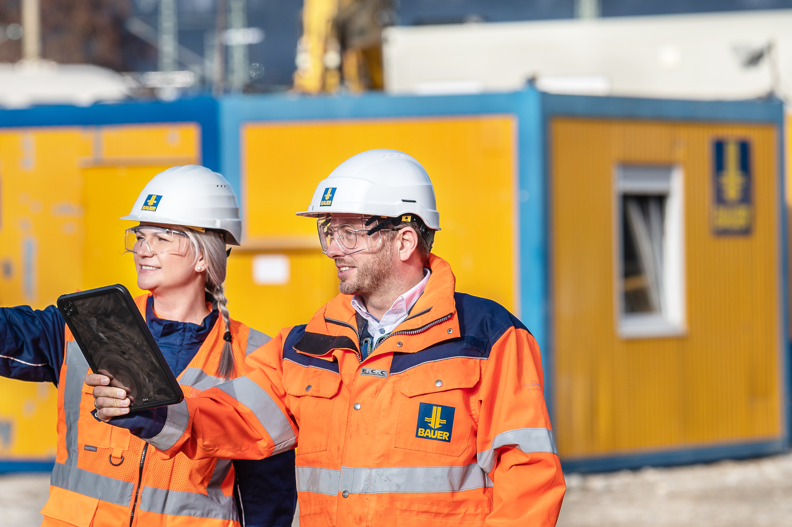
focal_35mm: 225
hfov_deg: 9.1
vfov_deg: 6.1
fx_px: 4946
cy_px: 319
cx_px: 271
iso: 100
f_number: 4
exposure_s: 1/1600
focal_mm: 135
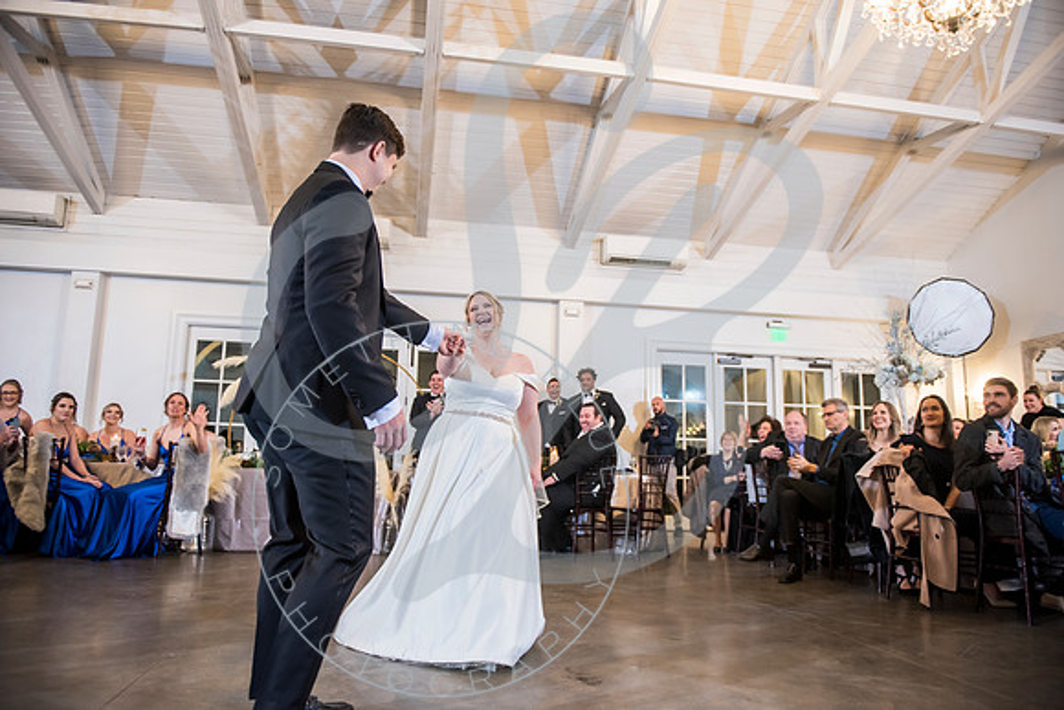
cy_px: 355
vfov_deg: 53.1
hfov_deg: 73.7
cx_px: 532
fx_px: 710
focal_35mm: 24
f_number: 2.8
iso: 1600
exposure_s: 1/125
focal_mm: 24
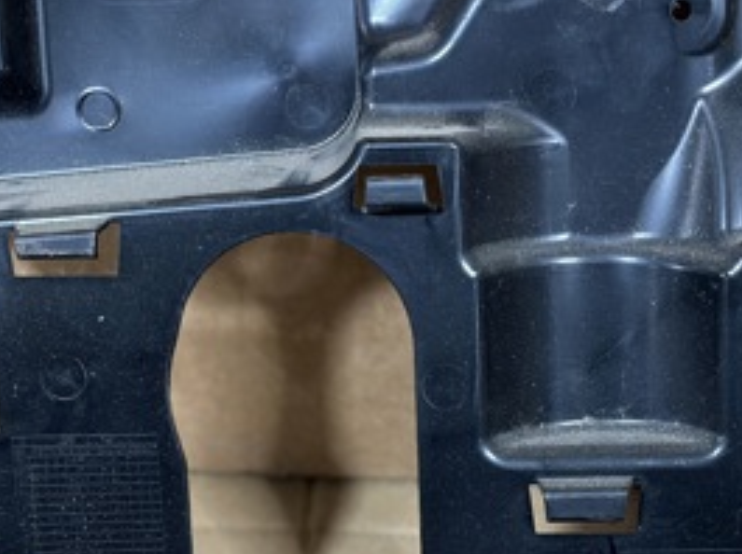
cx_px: 445
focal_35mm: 116
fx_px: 2483
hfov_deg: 17.0
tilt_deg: -42.8
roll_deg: +2.4
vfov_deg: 12.6
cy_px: 488
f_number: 1.78
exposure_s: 1/33
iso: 250
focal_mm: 6.86
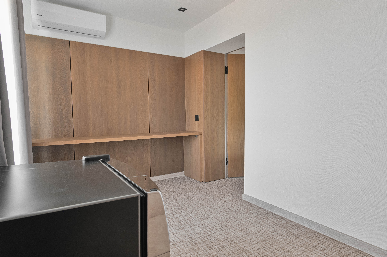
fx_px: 215
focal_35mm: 20
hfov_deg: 84.0
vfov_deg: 61.9
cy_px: 128
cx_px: 194
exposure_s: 1/15
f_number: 10
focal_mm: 20
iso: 1600
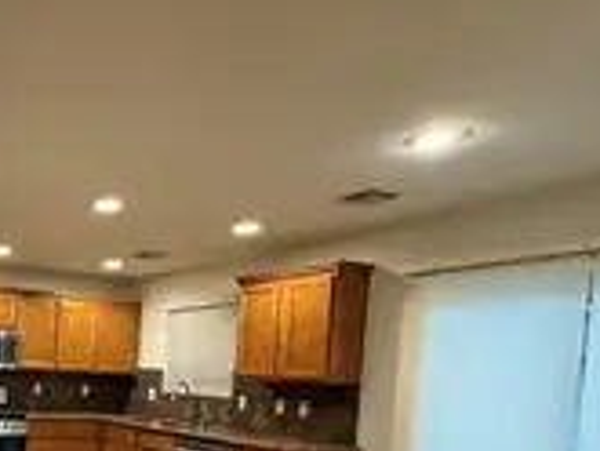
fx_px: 590
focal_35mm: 34
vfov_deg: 39.2
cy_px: 396
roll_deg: -2.3
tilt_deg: -2.2
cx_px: -33
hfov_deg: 43.8
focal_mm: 2.22
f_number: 2.2
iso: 250
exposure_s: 1/60
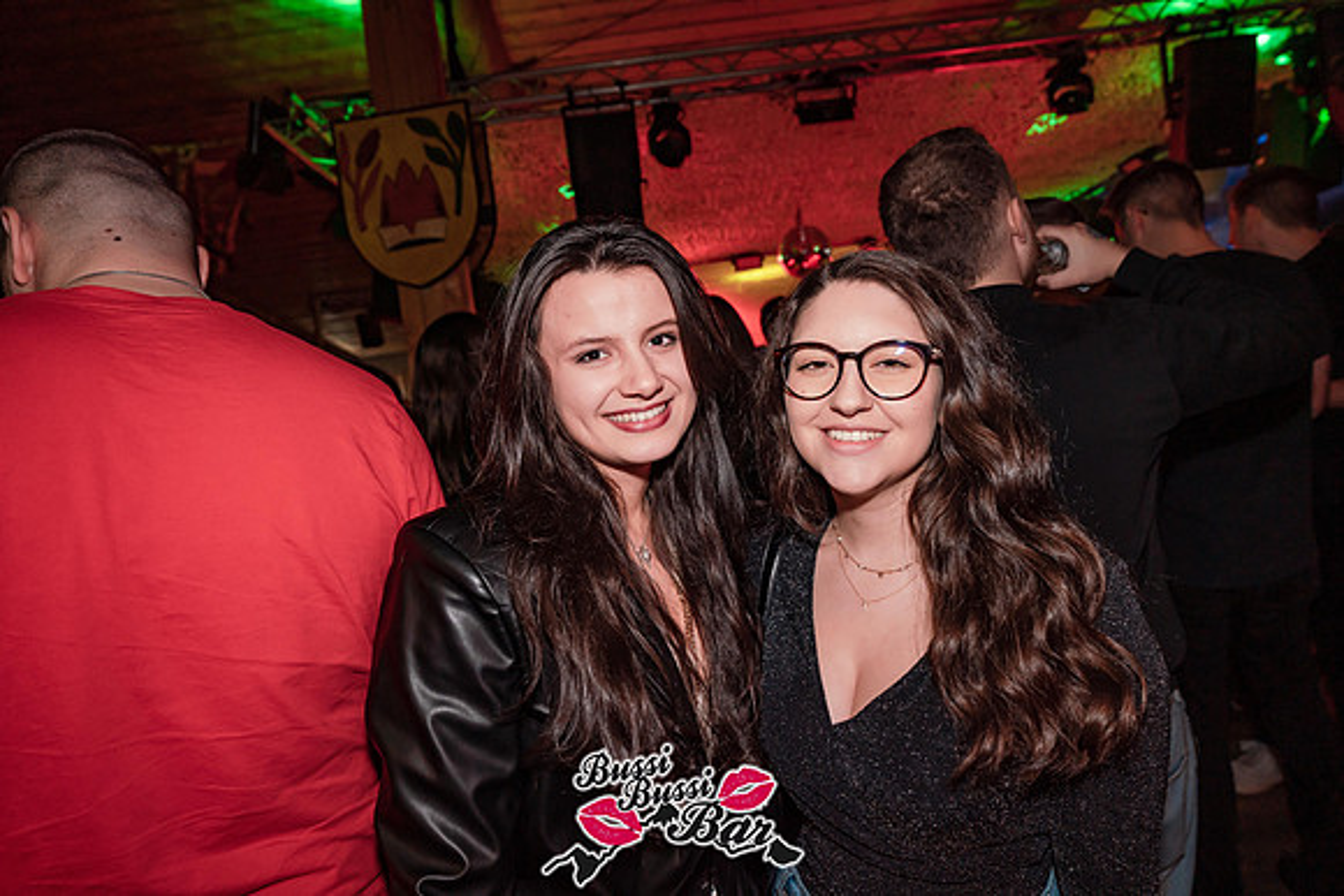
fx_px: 859
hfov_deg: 76.1
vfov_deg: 55.1
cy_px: 448
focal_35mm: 23
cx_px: 672
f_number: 4.5
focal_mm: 23
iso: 1600
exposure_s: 1/60
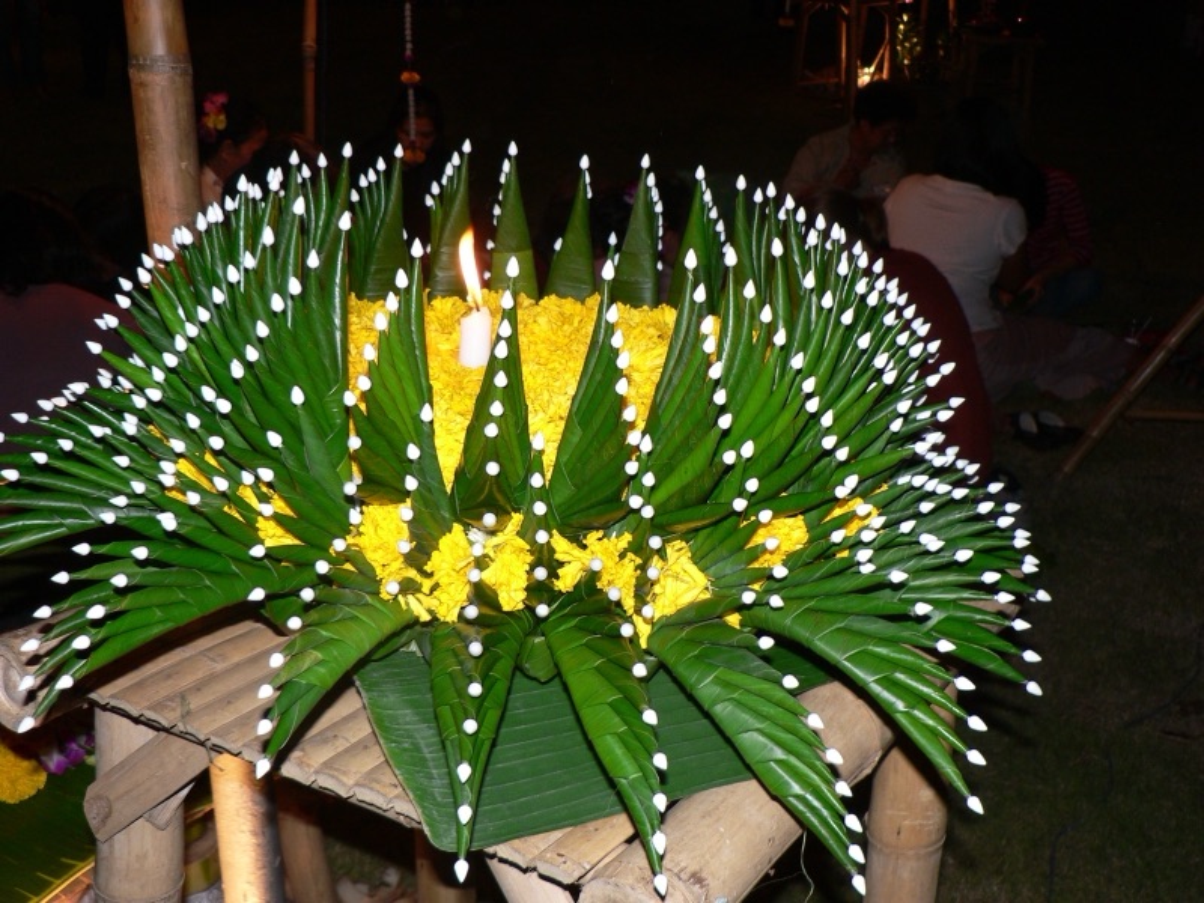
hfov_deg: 42.9
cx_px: 602
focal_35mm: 44
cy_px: 452
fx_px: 1530
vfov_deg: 32.9
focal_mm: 7.4
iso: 100
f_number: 2.8
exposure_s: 1/30
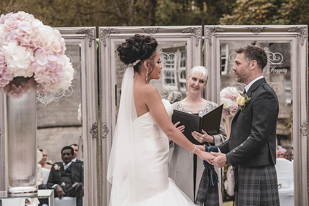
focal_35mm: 105
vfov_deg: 13.0
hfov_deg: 19.5
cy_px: 103
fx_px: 901
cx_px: 154
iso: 250
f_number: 5.6
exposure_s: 1/320
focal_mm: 105
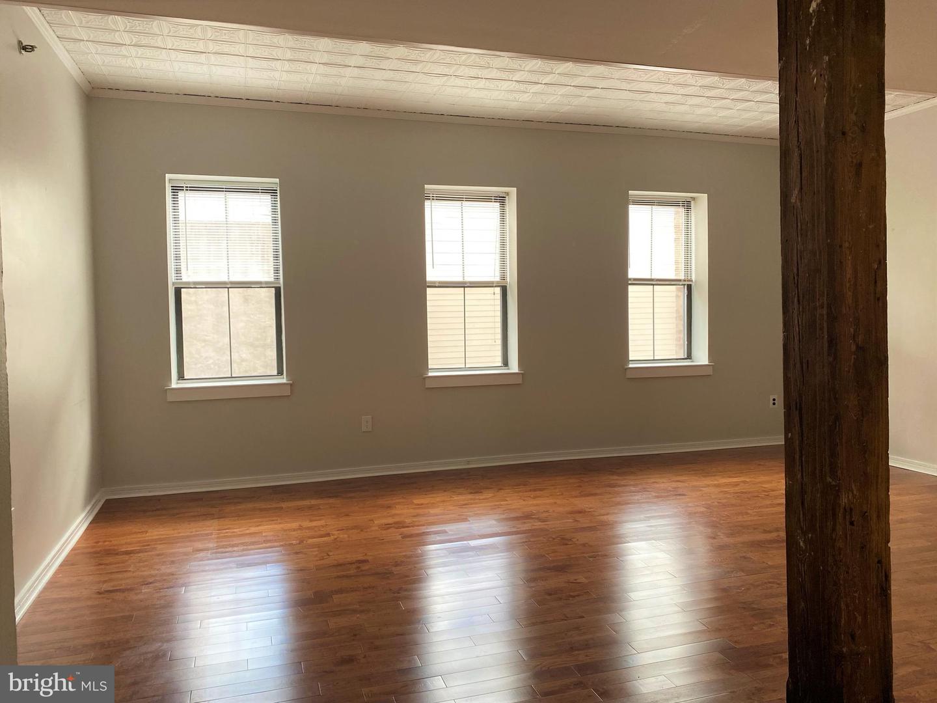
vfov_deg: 53.1
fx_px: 704
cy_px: 352
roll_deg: +1.3
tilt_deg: -2.1
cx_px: 468
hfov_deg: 67.3
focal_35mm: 26
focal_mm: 4.25
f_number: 1.8
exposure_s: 1/120
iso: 100
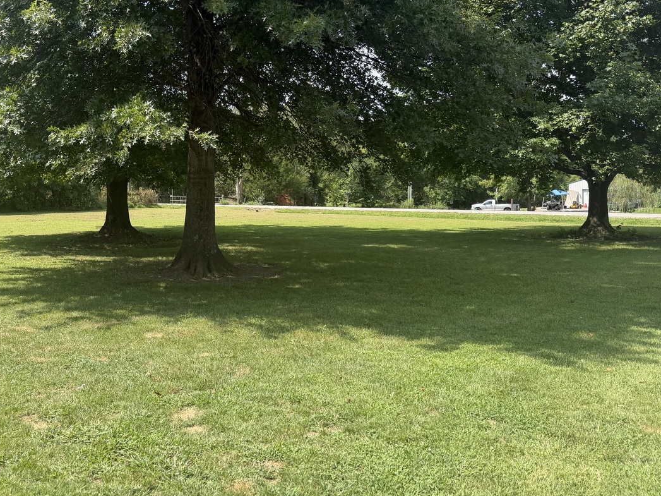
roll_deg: +2.5
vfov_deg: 42.6
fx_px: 630
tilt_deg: -2.5
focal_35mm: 33
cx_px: 233
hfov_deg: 54.5
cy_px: 190
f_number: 1.78
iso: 100
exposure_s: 1/2000
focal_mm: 6.76
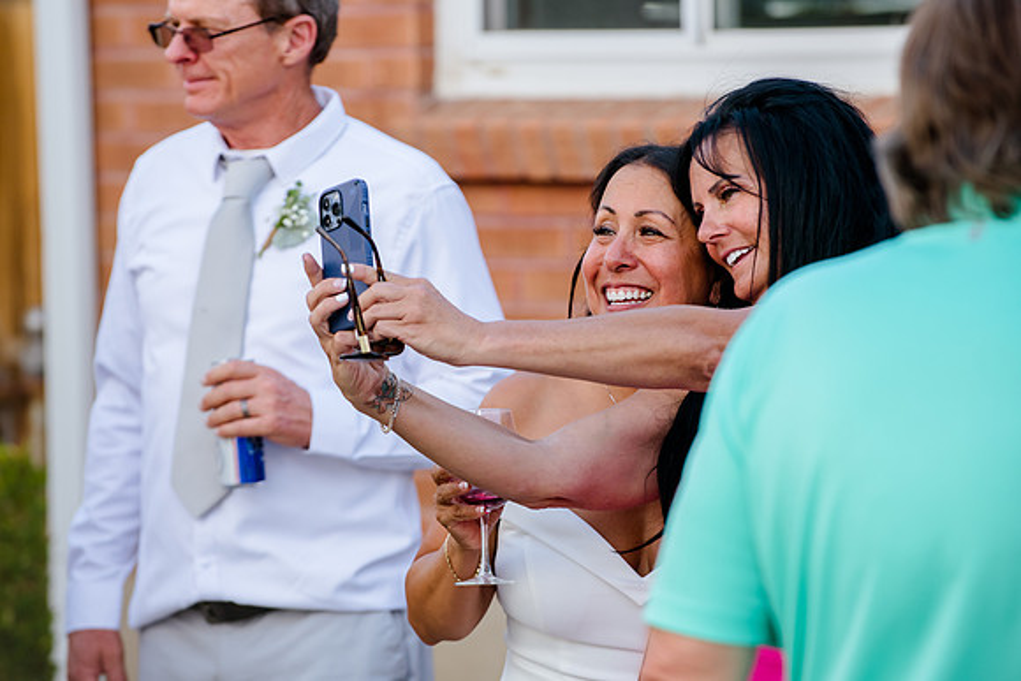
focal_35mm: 190
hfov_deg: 10.8
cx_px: 466
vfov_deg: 7.2
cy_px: 340
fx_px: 5400
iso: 500
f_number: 4
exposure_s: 1/1250
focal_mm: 175
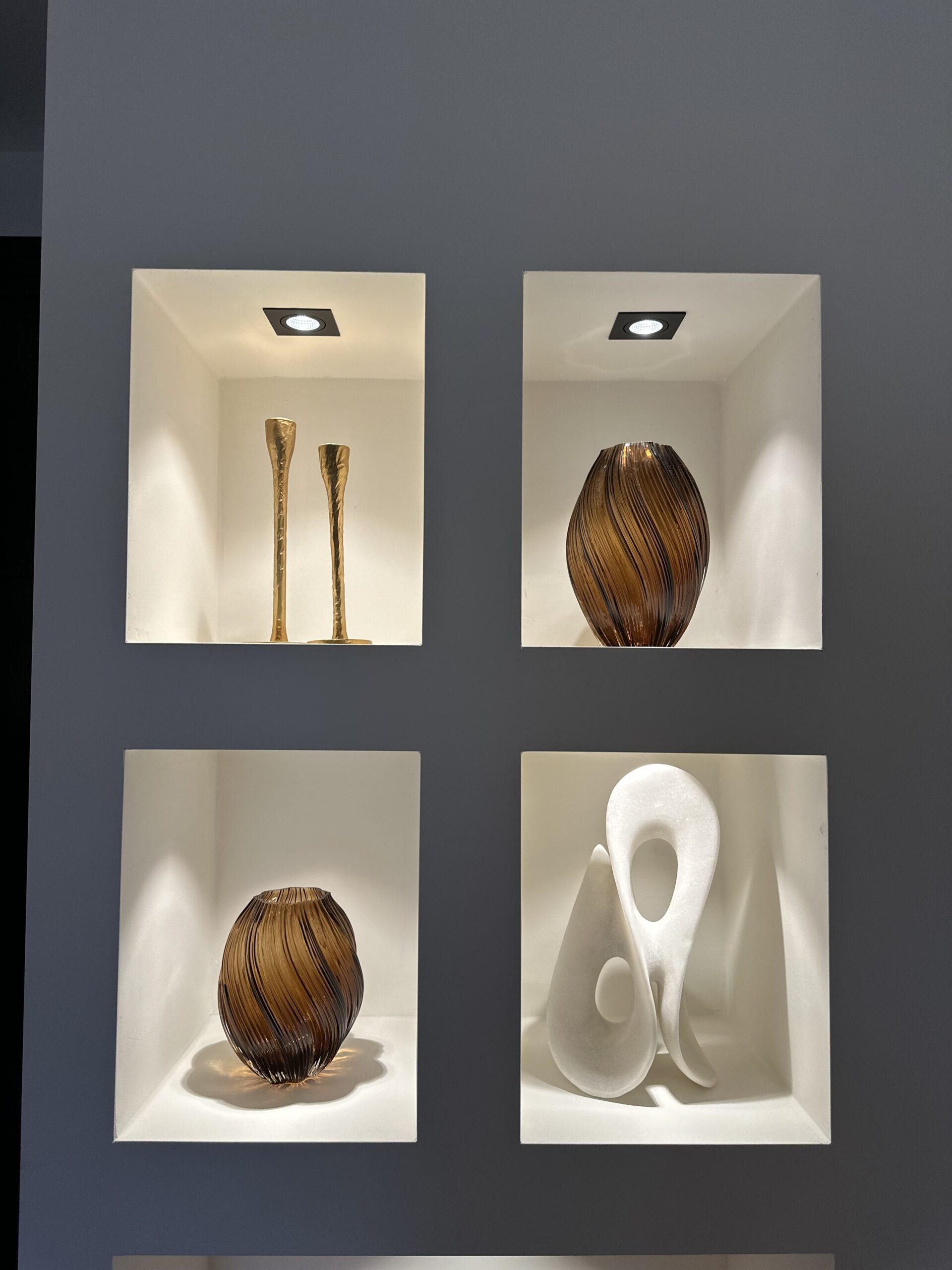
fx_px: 880
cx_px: 476
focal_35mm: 24
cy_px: 635
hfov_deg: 56.8
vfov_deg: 71.6
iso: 200
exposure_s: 1/100
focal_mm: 6.86
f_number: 1.78
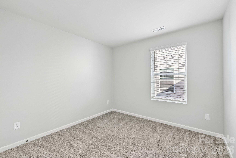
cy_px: 79
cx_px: 118
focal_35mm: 16
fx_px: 102
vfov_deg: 75.5
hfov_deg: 98.5
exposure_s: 1/15
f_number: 8
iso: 360
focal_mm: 15.5
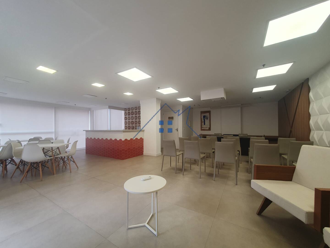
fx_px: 124
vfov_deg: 89.9
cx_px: 165
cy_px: 124
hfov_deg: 106.2
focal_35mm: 13
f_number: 2.2
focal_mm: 1.8
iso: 80
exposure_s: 1/60
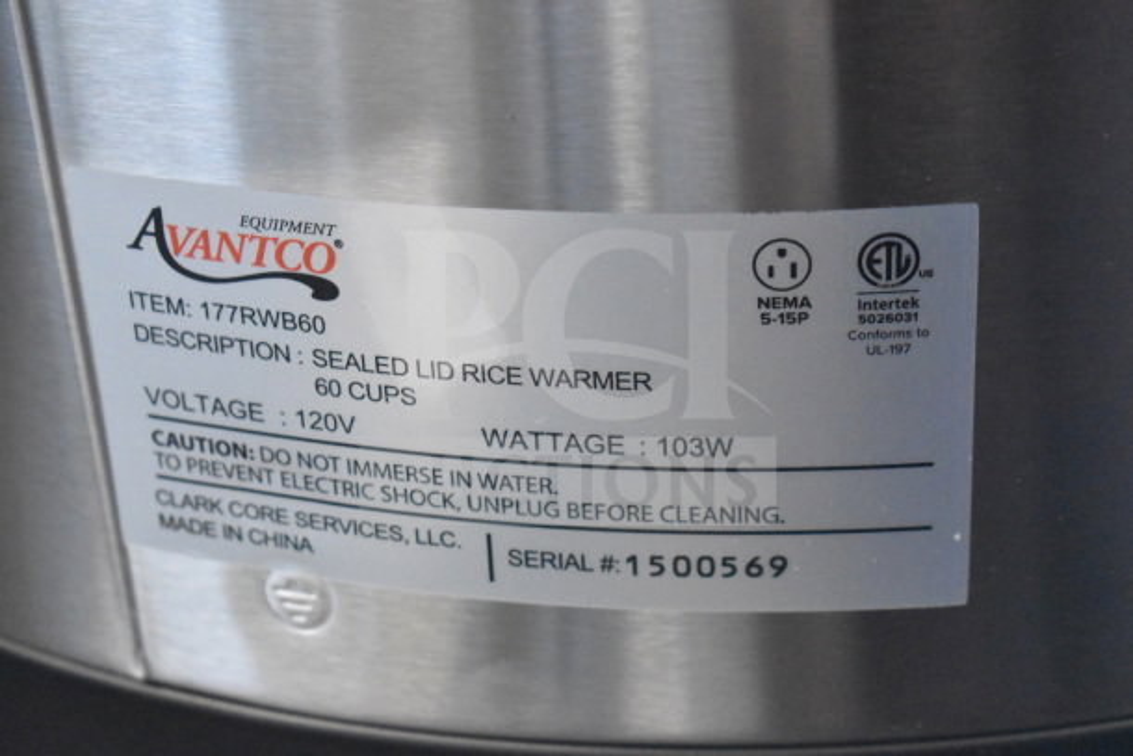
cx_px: 566
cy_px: 378
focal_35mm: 82
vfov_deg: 16.6
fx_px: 2597
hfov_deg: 24.6
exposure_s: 1/100
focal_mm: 55
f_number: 5.6
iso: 11400
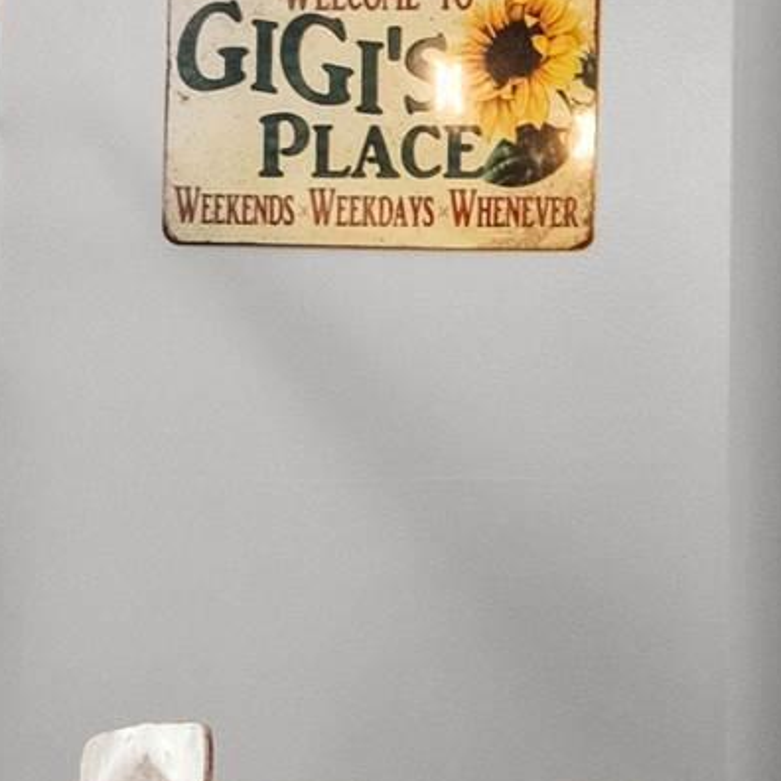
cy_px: 747
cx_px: 2607
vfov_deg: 17.2
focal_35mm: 99
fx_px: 2527
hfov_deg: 10.0
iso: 640
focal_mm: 10
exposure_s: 1/20
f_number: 7.1
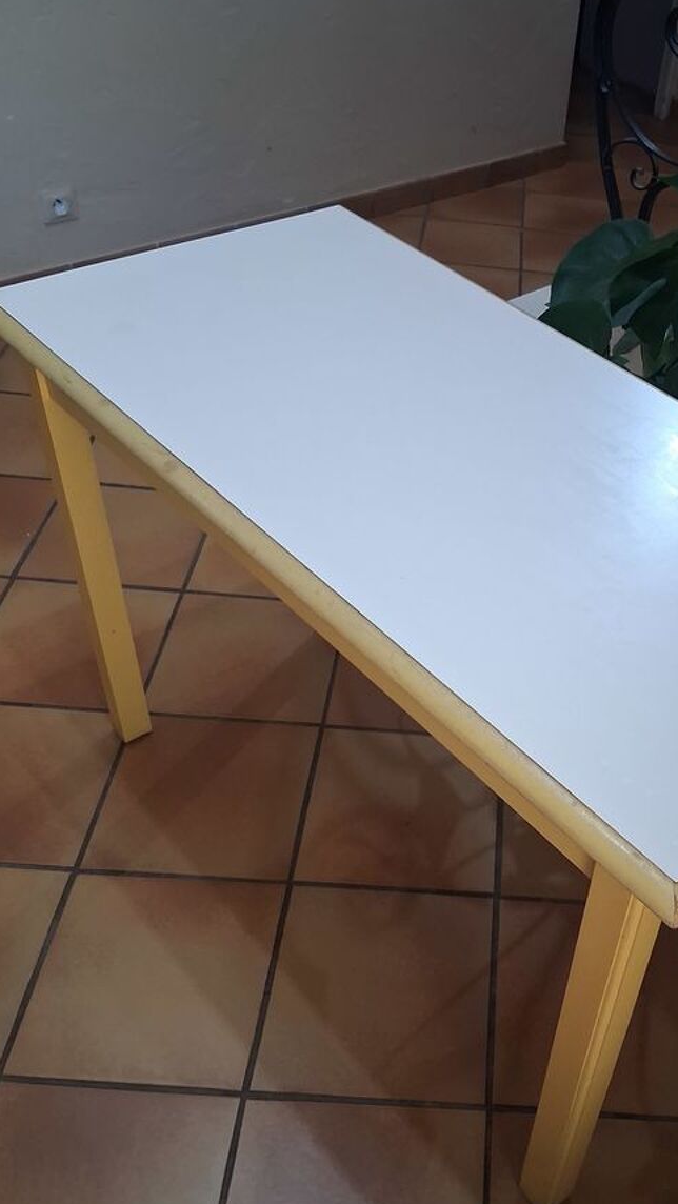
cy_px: 623
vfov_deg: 59.5
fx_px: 1054
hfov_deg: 34.8
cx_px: 522
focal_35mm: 33
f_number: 1.8
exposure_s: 1/50
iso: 400
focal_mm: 3.98
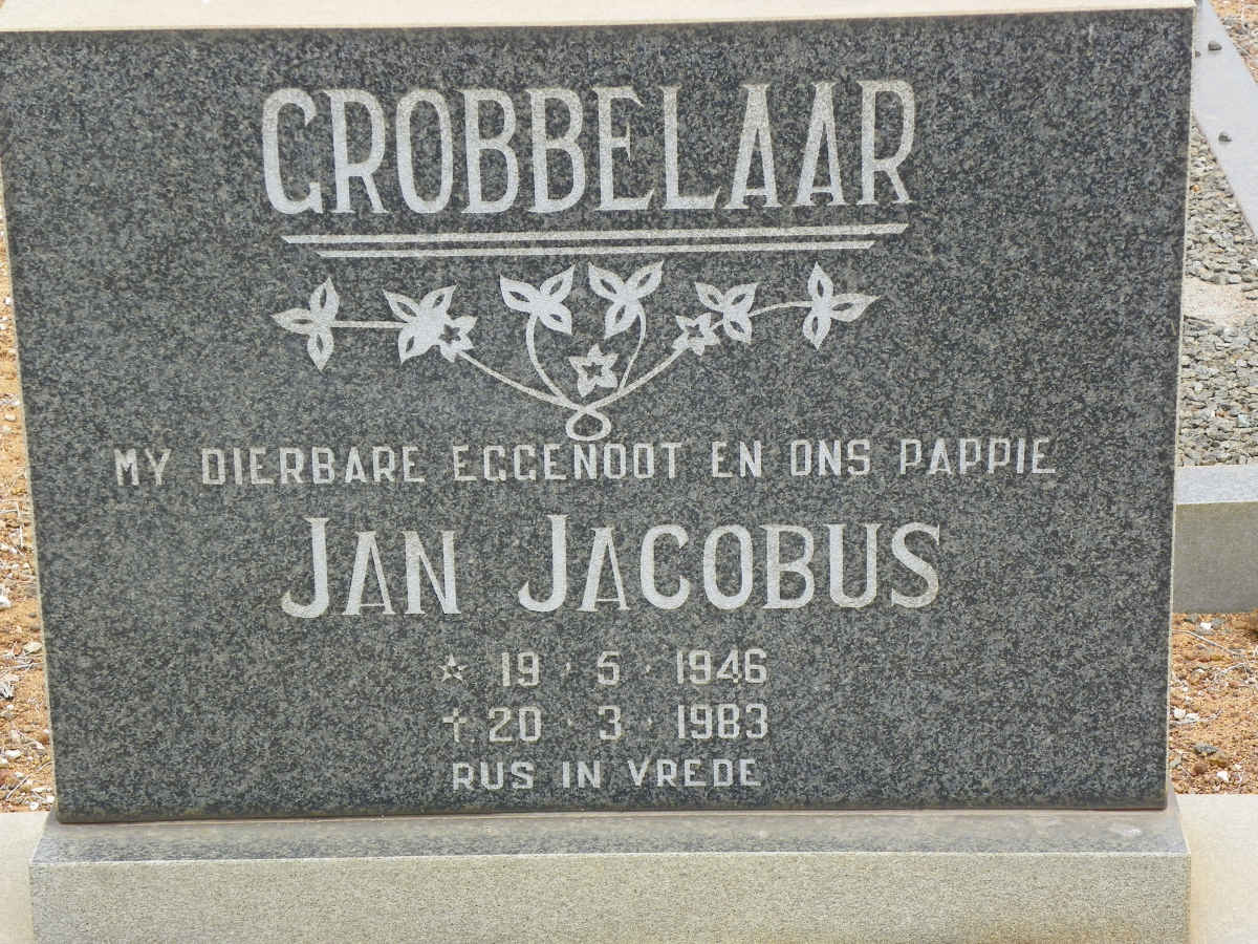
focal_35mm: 97
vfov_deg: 15.2
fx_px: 3525
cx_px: 629
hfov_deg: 20.2
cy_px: 472
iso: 64
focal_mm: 17.3
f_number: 4
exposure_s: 1/125
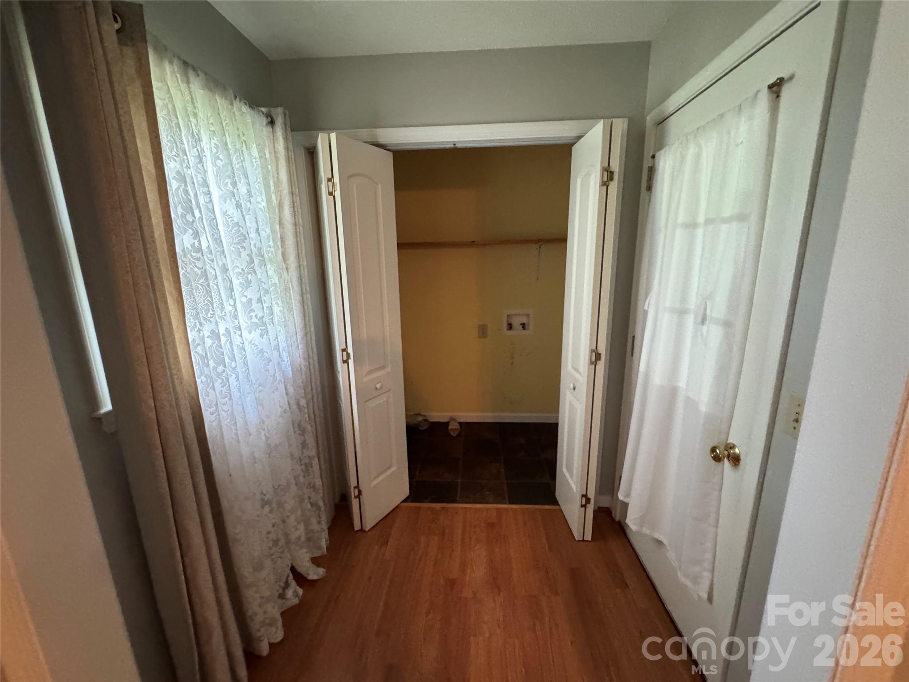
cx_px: 454
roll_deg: -0.8
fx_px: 368
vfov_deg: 85.7
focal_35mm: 14
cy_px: 341
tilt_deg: -14.2
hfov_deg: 102.1
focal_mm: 2.22
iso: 1000
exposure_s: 1/60
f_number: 2.2
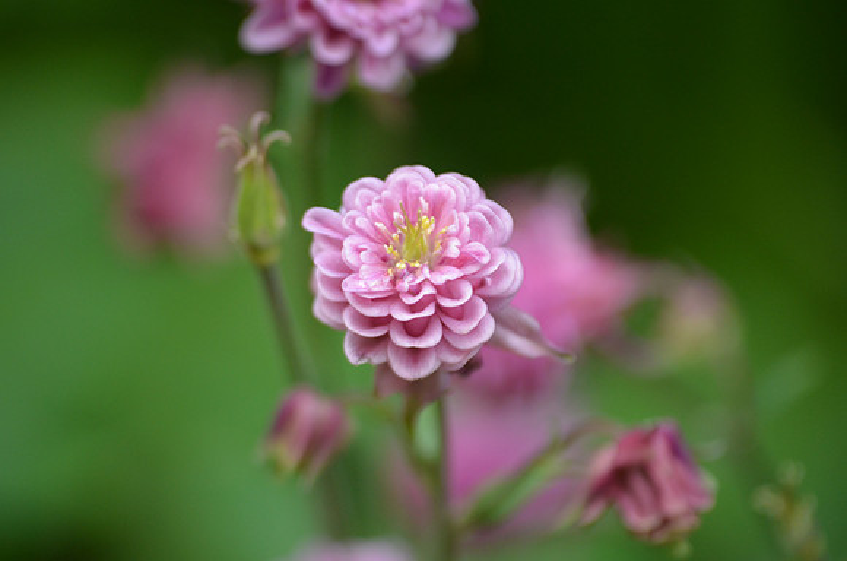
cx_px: 424
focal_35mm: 330
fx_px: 7747
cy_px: 280
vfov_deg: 4.1
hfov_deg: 6.3
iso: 800
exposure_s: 1/500
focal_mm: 220
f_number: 5
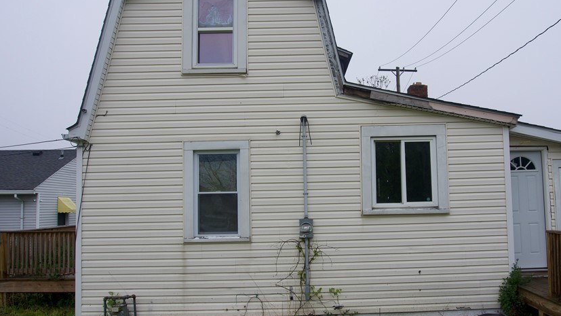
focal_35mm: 33
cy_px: 166
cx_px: 324
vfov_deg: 35.6
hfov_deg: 59.2
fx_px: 491
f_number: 8
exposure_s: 1/100
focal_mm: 16
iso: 100
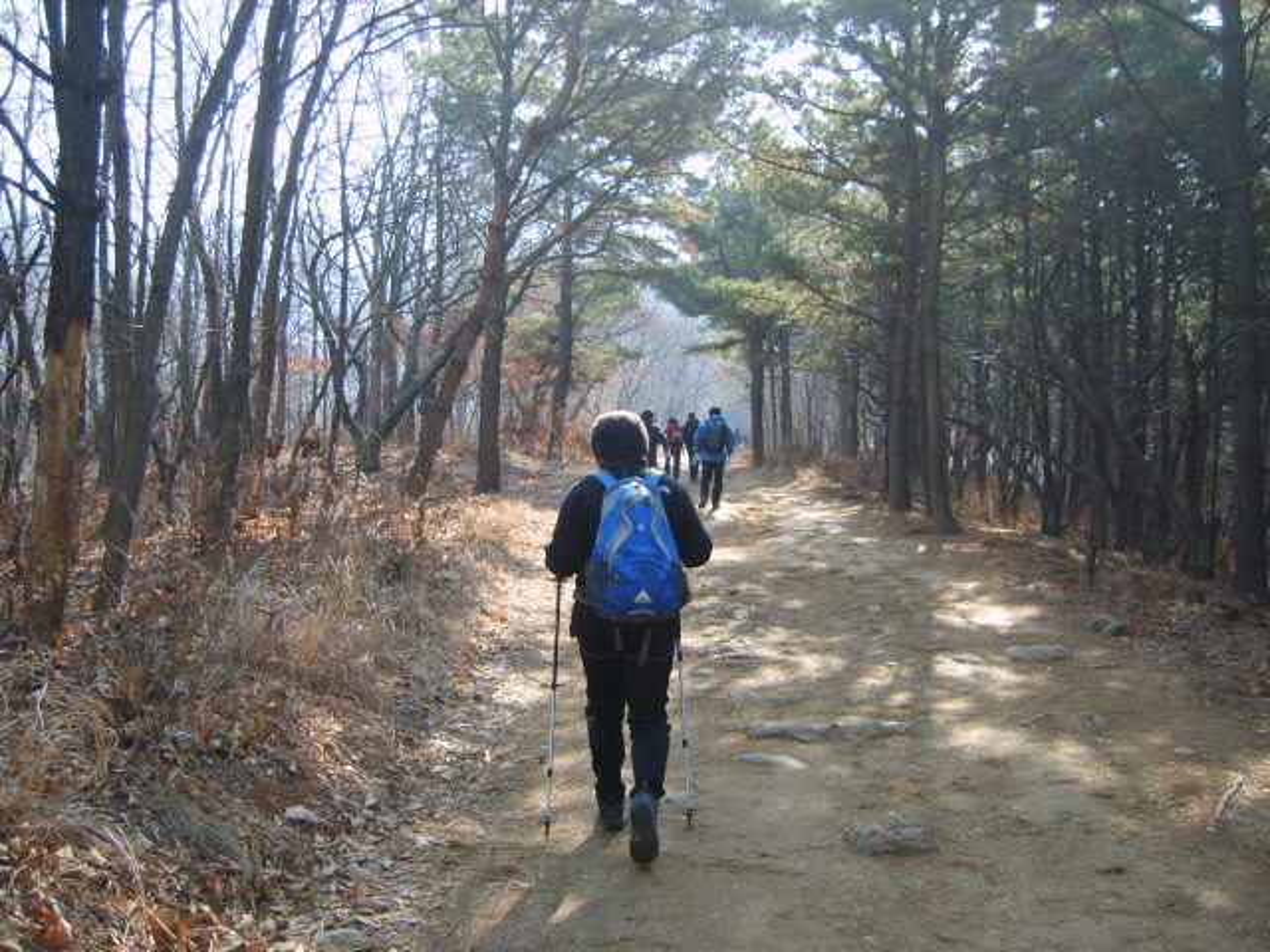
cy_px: 476
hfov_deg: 52.6
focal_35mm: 35
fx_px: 1284
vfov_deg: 40.7
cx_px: 635
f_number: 2.8
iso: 50
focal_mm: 7.4
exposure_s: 1/180
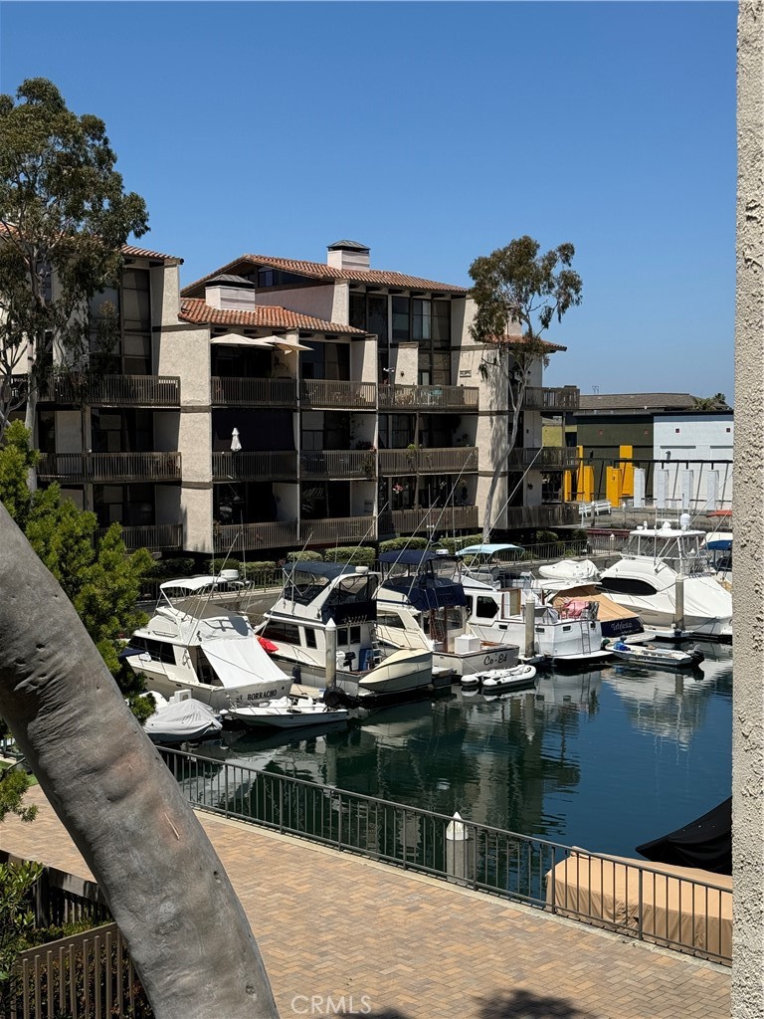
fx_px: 1413
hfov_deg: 30.3
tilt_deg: -3.1
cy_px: 510
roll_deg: +0.1
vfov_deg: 39.7
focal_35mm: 48
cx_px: 382
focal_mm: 6.76
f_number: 1.78
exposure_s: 1/5376
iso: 64
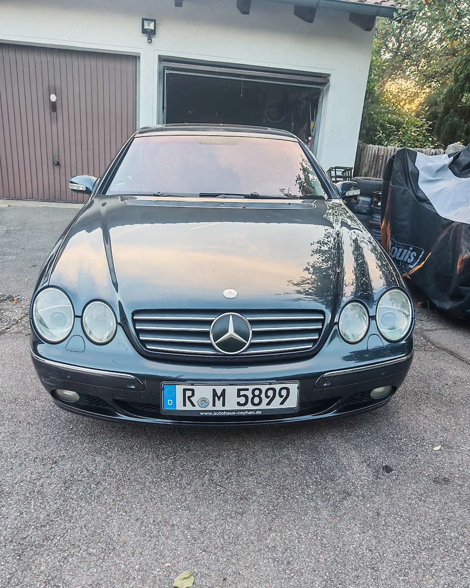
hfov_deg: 54.9
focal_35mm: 26
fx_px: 452
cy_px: 310
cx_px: 238
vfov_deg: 66.0
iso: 125
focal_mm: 6.83
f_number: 2
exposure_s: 1/100
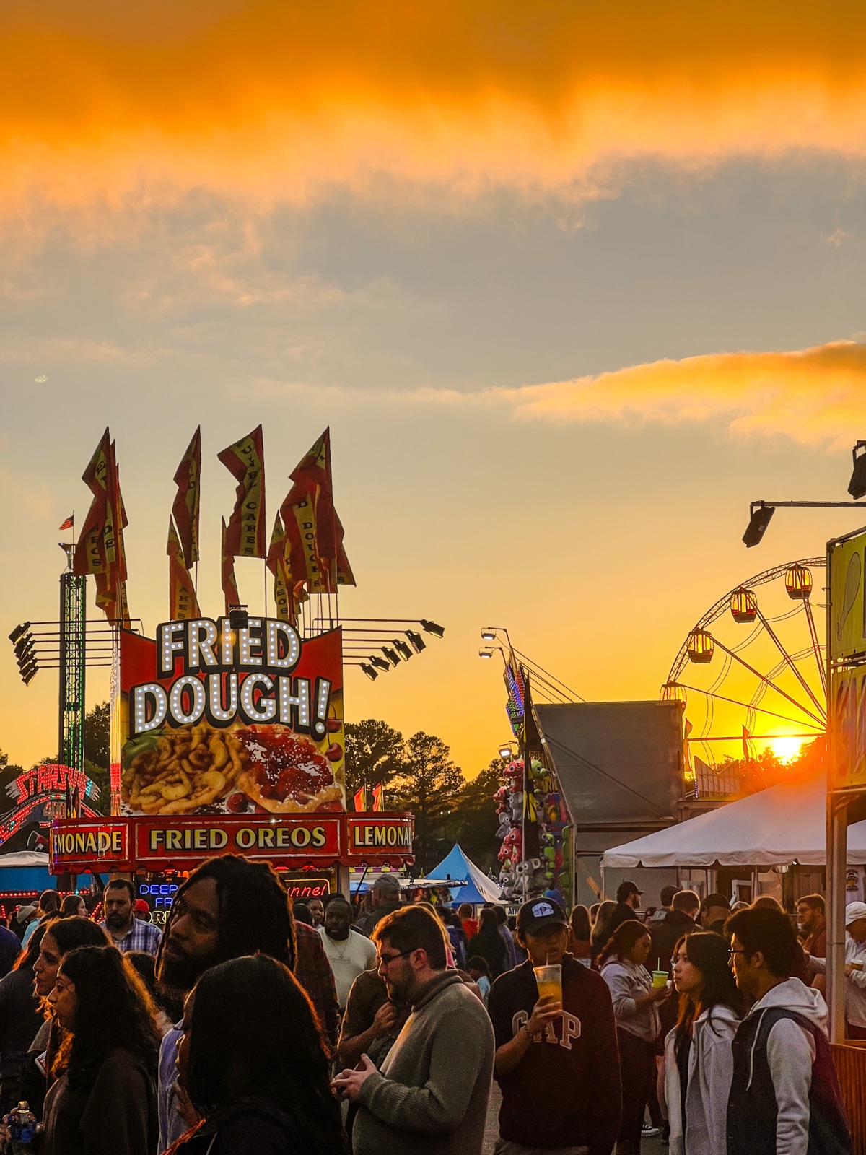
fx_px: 2568
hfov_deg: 19.1
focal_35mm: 77
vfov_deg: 25.3
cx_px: 433
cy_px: 578
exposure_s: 1/430
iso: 32
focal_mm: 9
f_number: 2.8
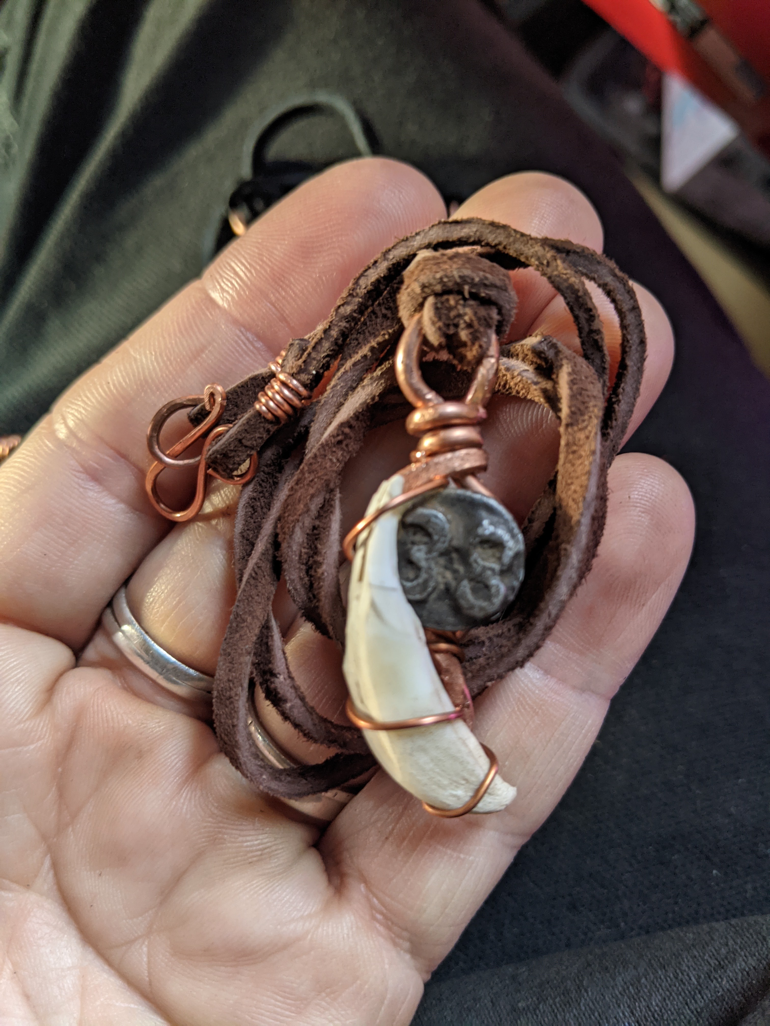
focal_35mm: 27
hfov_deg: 51.4
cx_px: 385
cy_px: 513
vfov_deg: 65.3
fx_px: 801
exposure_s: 1/23.7
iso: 171
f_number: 1.8
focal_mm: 4.44
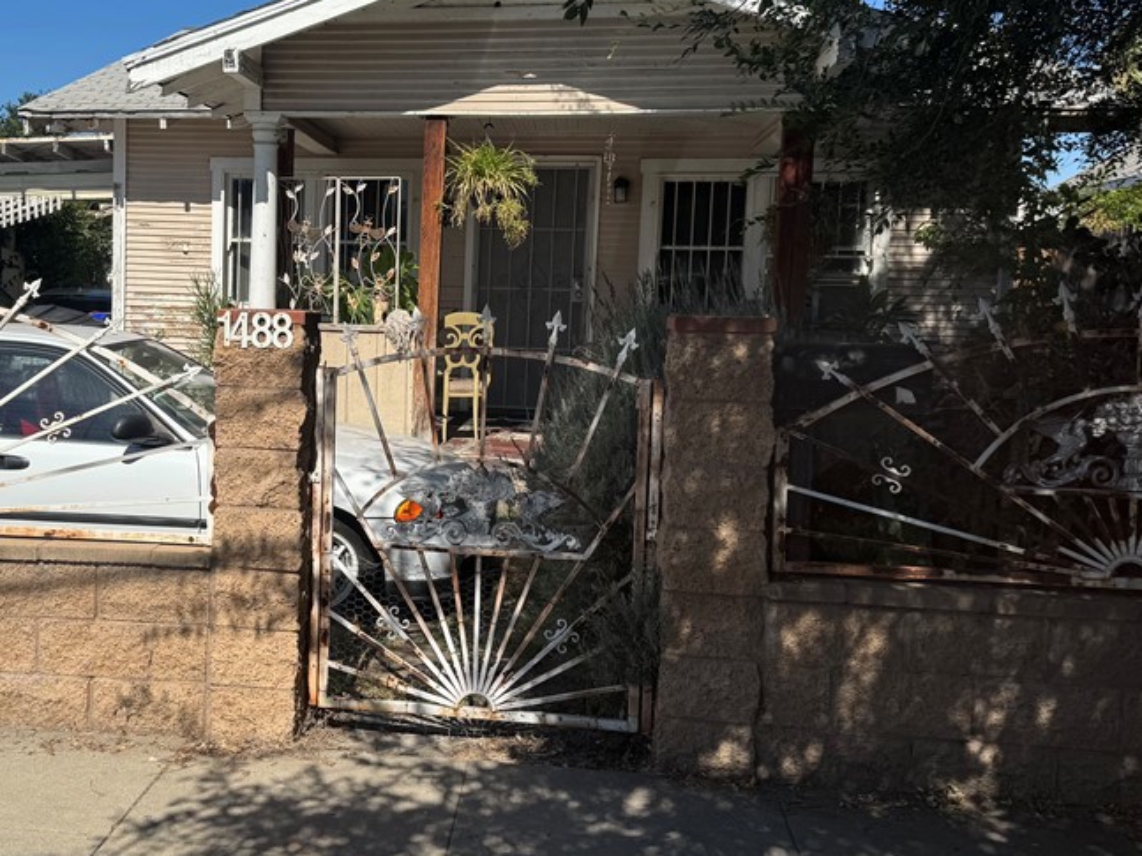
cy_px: 378
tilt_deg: -3.8
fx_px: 1253
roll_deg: -1.6
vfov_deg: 37.7
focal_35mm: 38
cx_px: 339
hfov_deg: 47.8
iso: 80
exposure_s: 1/5348
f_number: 1.78
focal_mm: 6.76
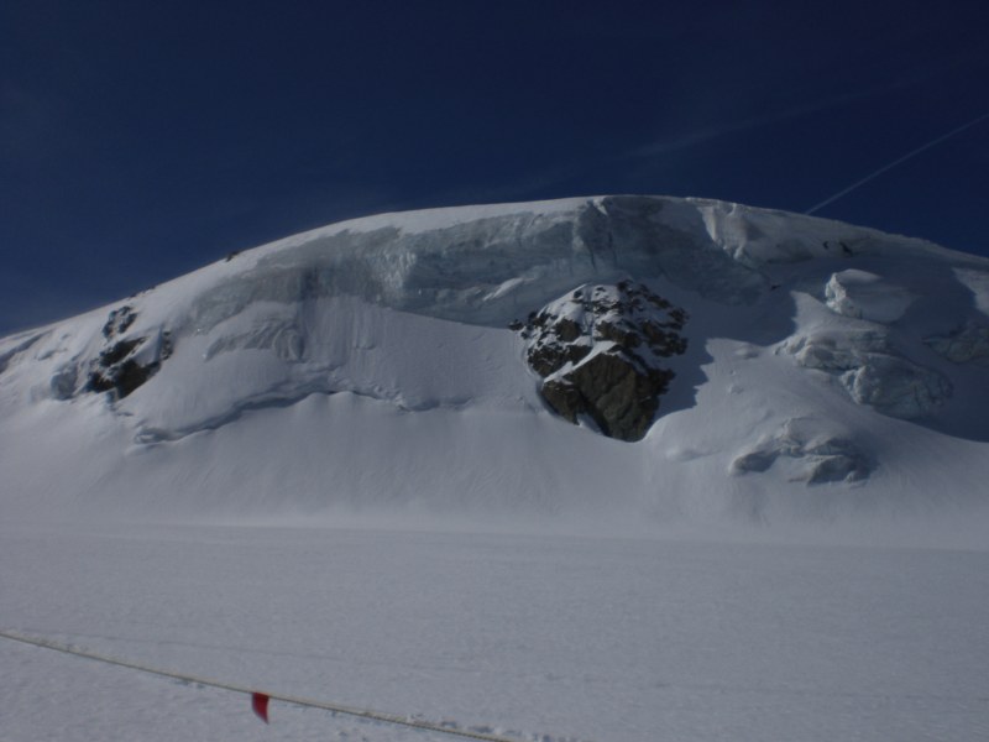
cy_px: 371
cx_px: 494
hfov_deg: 49.0
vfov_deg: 37.7
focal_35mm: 38
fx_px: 1086
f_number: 4.4
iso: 50
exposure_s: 1/2000
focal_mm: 6.3
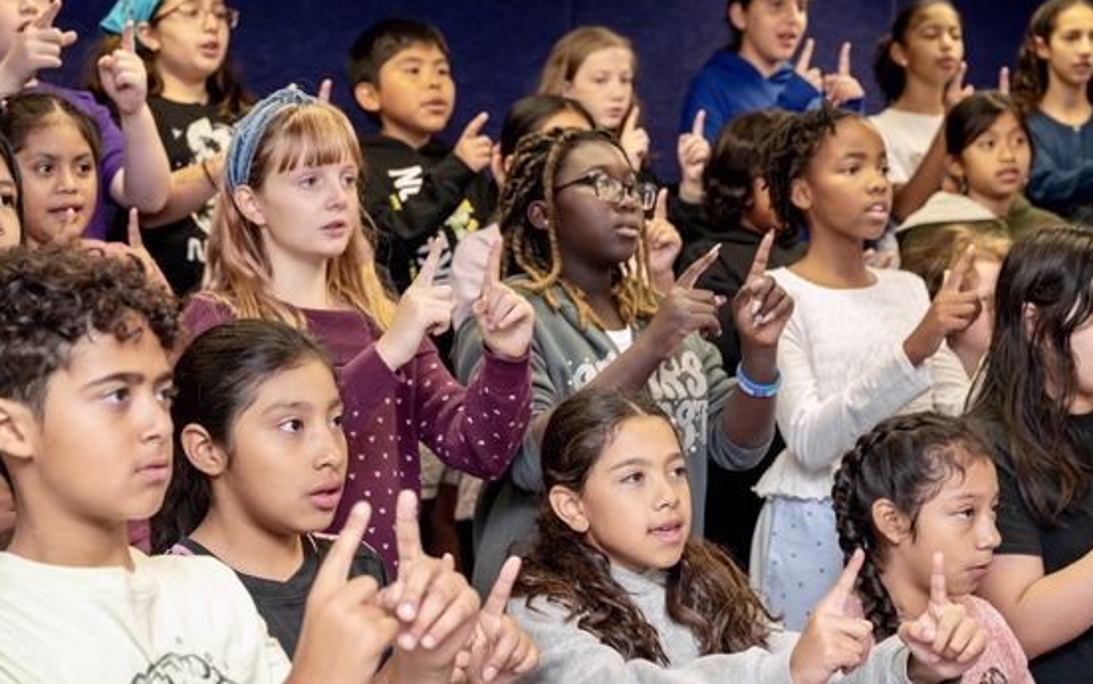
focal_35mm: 59
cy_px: 358
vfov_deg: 22.0
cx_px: 547
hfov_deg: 34.5
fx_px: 1758
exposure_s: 1/80
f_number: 4.5
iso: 640
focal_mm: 57
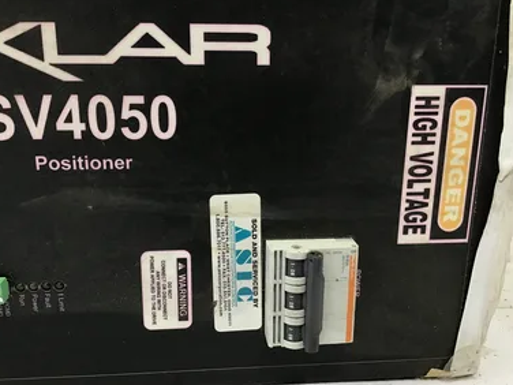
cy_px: 192
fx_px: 489
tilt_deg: -15.9
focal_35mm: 33
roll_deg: -1.1
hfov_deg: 55.4
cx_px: 254
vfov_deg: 42.9
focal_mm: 3.3
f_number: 2.4
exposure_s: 1/30
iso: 80
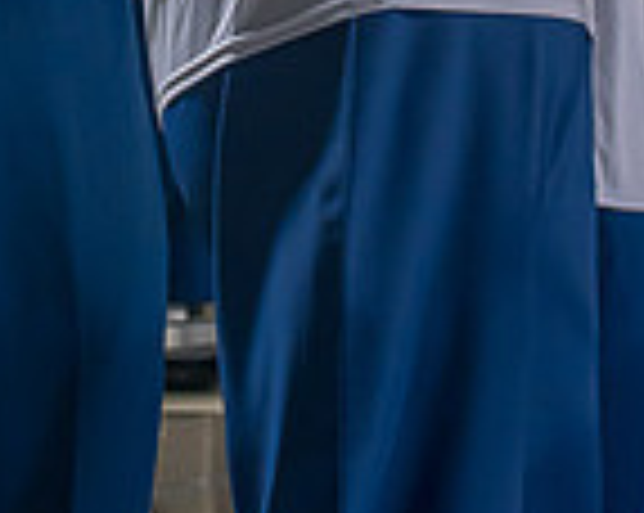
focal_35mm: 154
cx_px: 180
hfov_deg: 12.5
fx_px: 2931
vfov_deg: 9.8
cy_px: -171
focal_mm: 35
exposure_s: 1/320
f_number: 4
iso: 1600
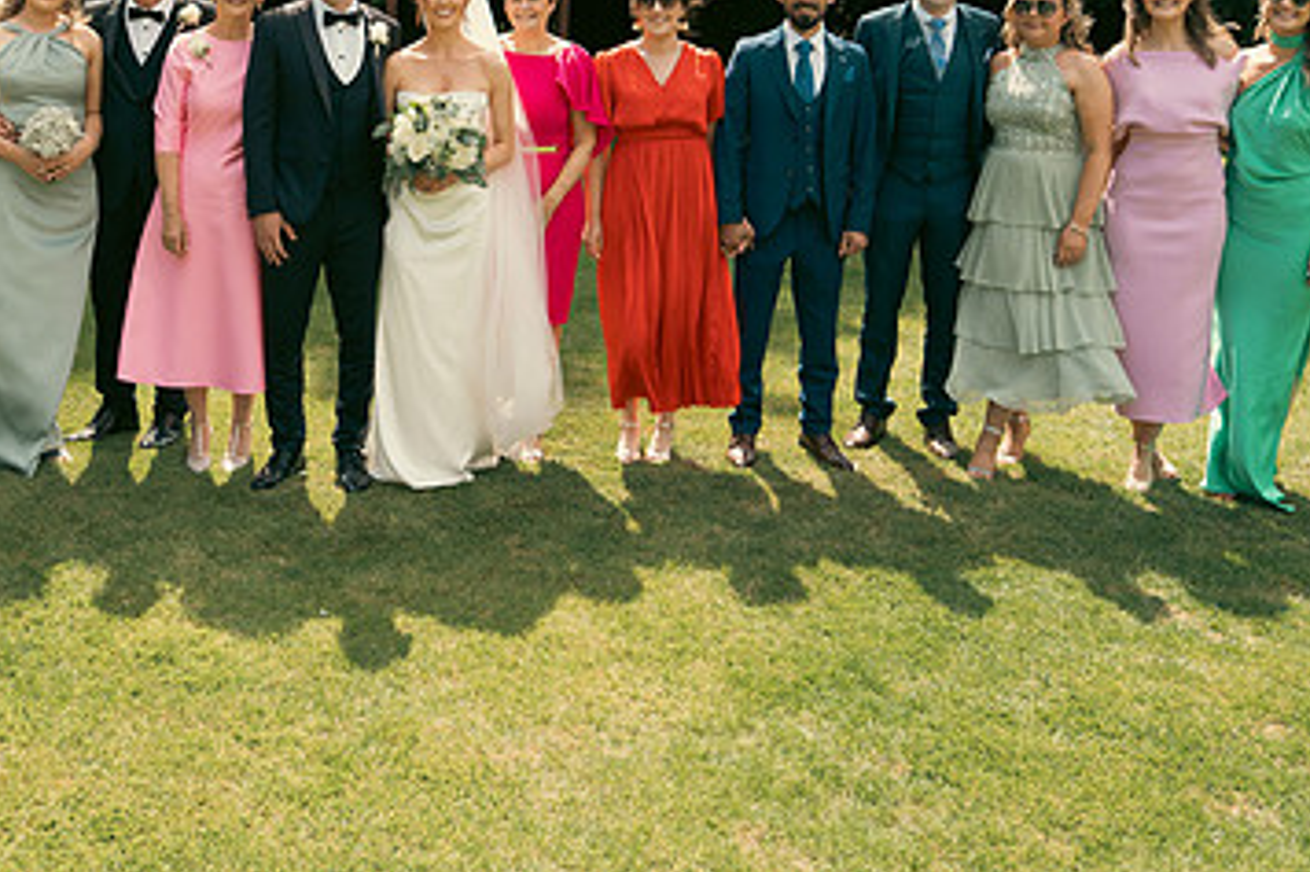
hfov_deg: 43.7
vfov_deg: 29.7
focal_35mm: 44
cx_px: 405
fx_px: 1600
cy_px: 167
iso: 320
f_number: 7.1
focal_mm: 27
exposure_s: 1/320
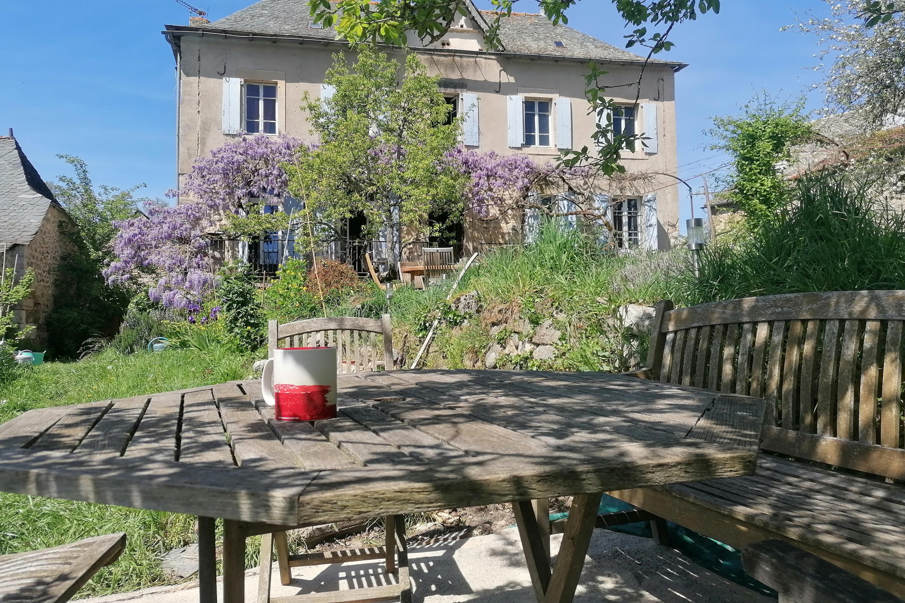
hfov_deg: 63.7
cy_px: 277
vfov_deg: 44.9
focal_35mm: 29
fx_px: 729
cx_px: 453
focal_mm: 4.75
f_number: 1.8
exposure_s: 1/1520
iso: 50
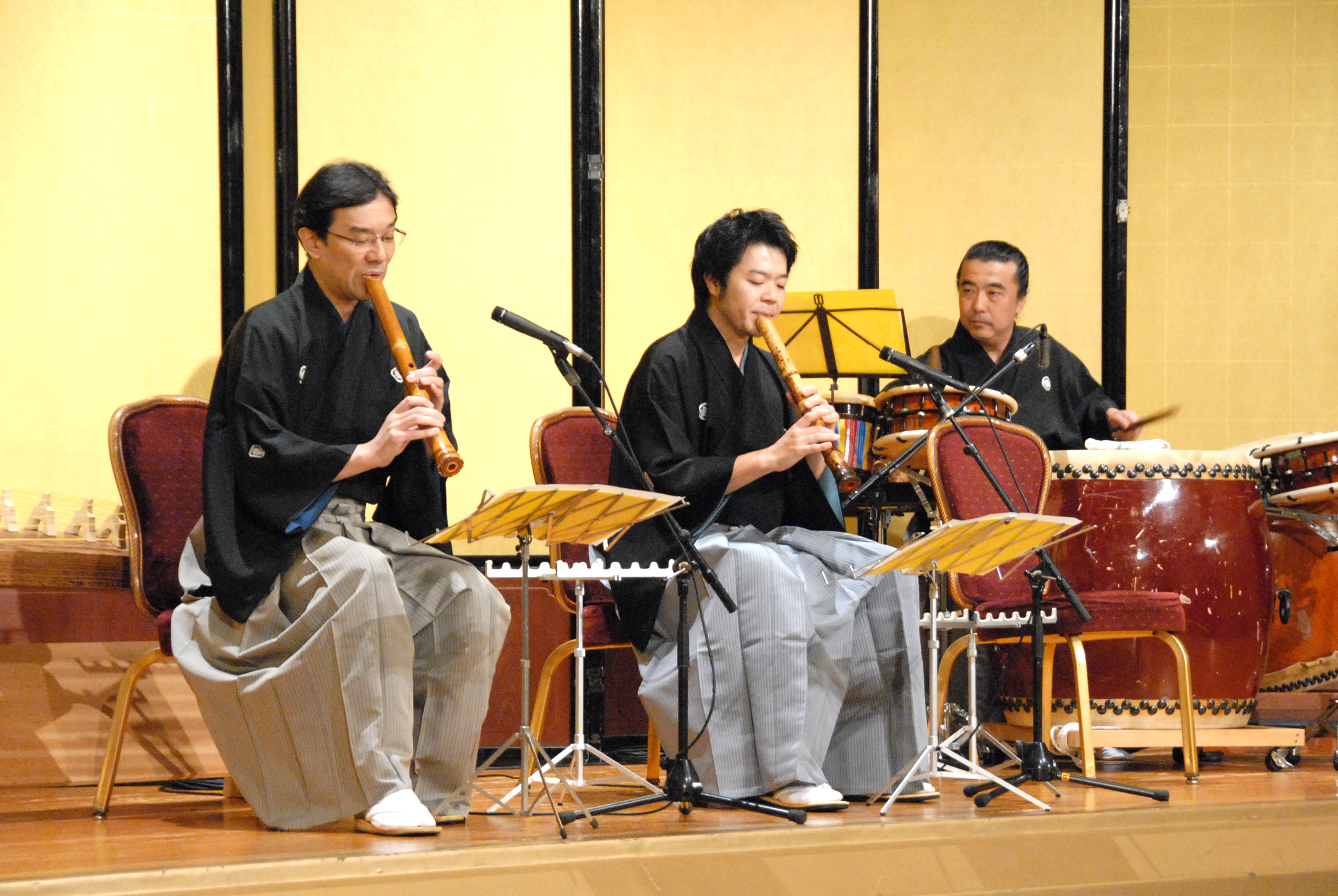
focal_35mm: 123
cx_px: 669
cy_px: 448
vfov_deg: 11.2
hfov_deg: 16.6
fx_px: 4578
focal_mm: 82
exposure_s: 1/50
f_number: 5.6
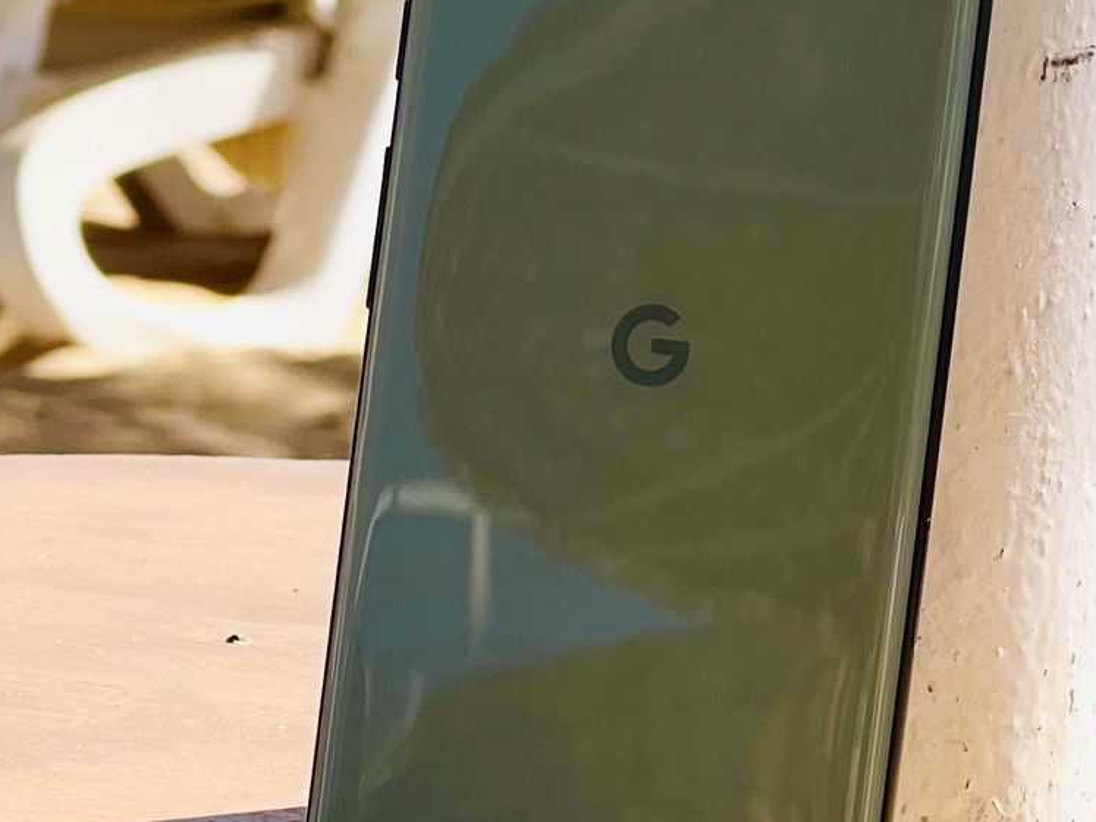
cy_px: 341
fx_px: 6268
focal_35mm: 198
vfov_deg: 7.5
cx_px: 663
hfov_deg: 10.0
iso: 32
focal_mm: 9
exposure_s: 1/1119
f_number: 2.8
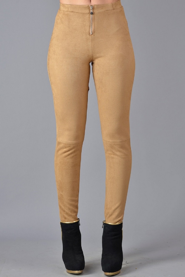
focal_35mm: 95
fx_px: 732
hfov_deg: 14.4
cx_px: 92
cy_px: 138
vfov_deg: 21.5
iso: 100
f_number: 8
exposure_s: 1/160
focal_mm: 95
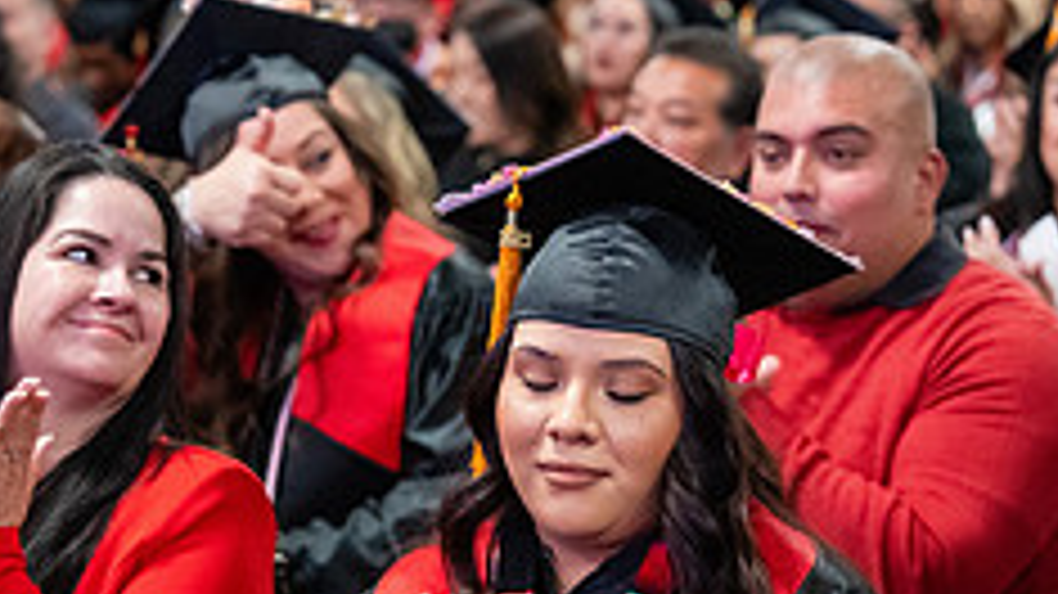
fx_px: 5076
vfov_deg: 6.7
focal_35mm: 181
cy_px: 457
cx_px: 608
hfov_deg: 11.9
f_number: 2.8
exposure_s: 1/200
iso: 4000
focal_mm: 70
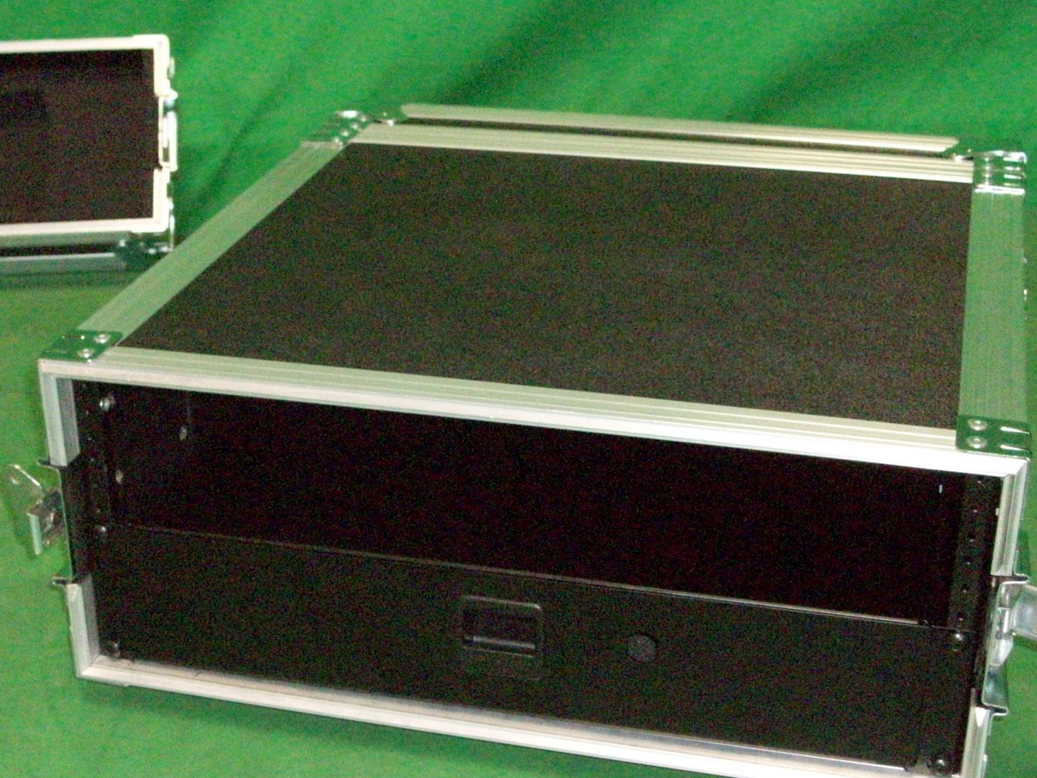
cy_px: 463
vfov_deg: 25.6
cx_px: 486
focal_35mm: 57
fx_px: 1708
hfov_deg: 33.8
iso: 800
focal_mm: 7.1
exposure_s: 1/147
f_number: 3.2
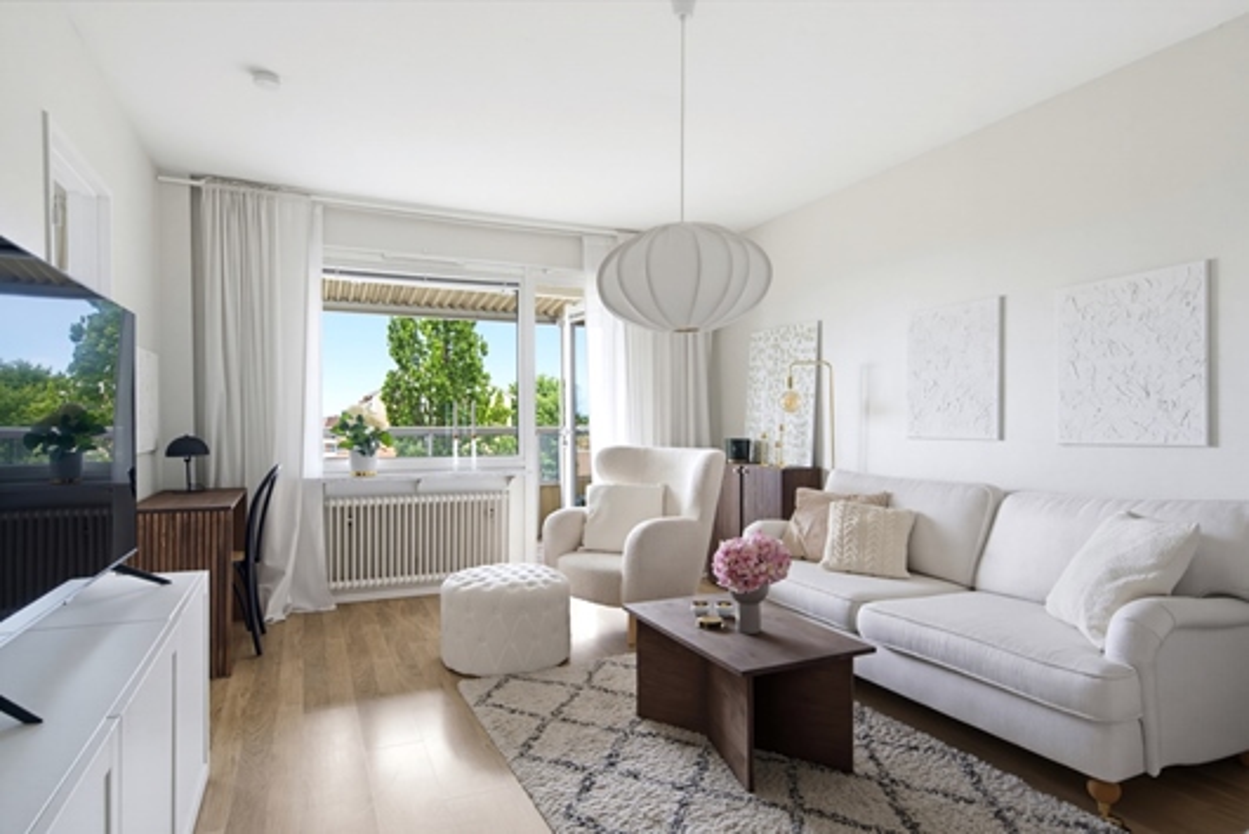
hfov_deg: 83.9
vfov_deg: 62.0
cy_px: 417
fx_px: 694
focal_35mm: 20
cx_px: 624
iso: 200
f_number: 8
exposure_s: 1/10
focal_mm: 20
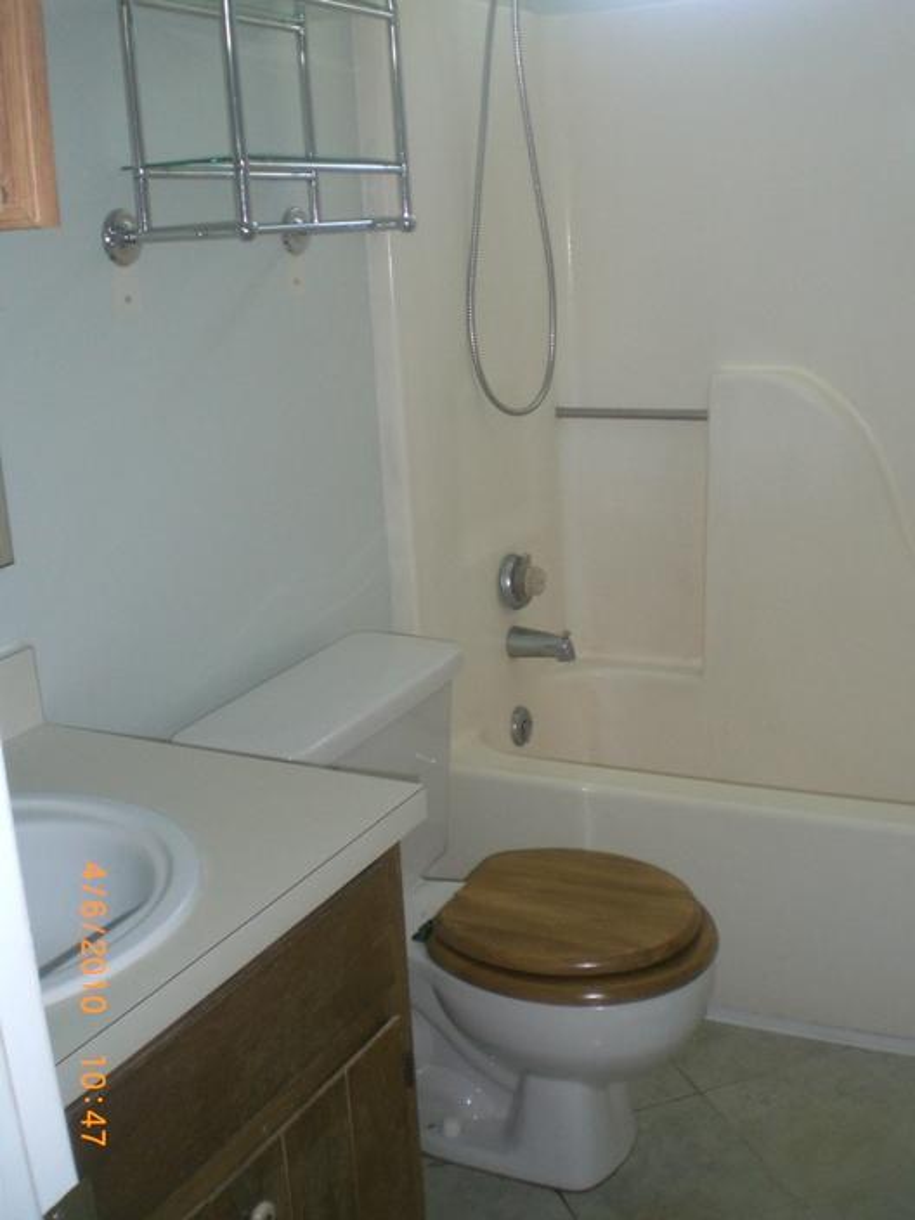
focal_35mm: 38
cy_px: 610
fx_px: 1339
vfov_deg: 49.0
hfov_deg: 37.7
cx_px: 458
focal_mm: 6.3
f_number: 3.1
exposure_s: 1/60
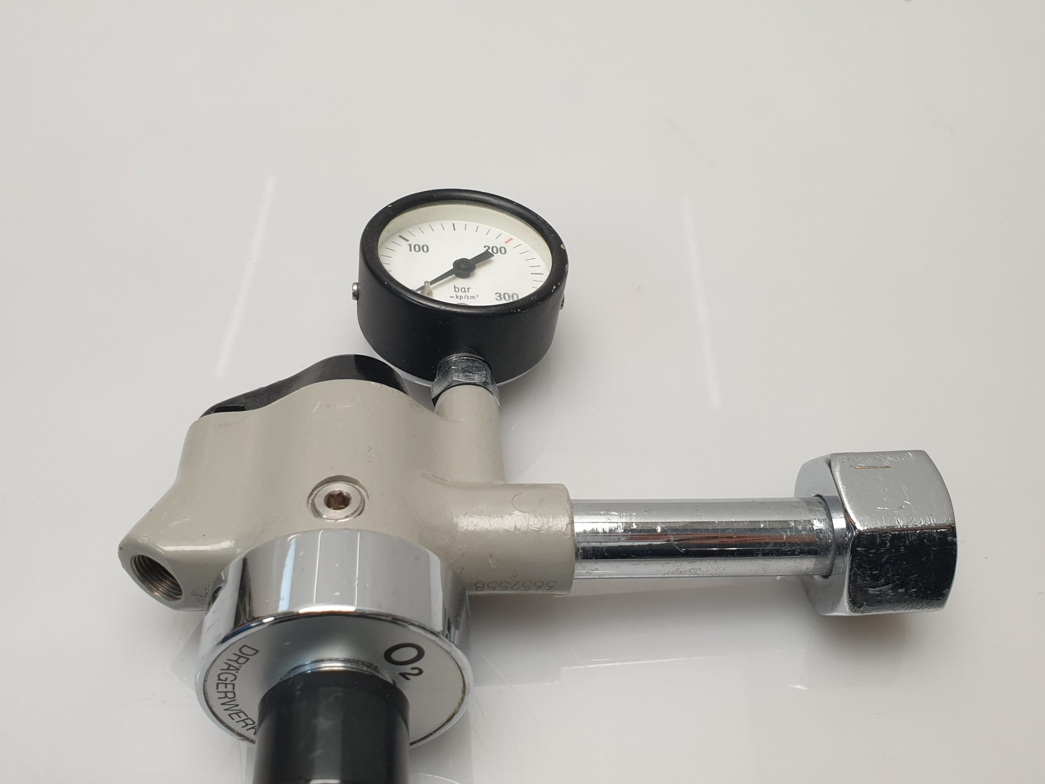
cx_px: 464
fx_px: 996
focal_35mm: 33
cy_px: 412
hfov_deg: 55.2
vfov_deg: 42.9
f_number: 2.4
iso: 64
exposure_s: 1/50
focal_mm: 4.3
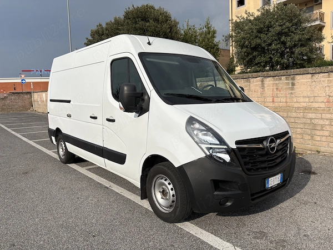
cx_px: 166
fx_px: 250
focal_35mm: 26
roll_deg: +2.6
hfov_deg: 67.3
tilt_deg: -5.4
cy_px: 125
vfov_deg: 53.1
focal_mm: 5.96
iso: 50
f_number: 1.6
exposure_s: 1/10101
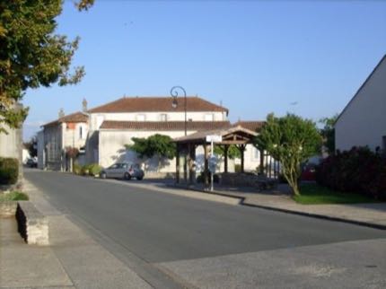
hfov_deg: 43.9
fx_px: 479
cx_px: 193
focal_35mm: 43
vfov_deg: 33.6
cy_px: 144
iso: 80
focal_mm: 7.2
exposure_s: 1/250
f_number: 7.7
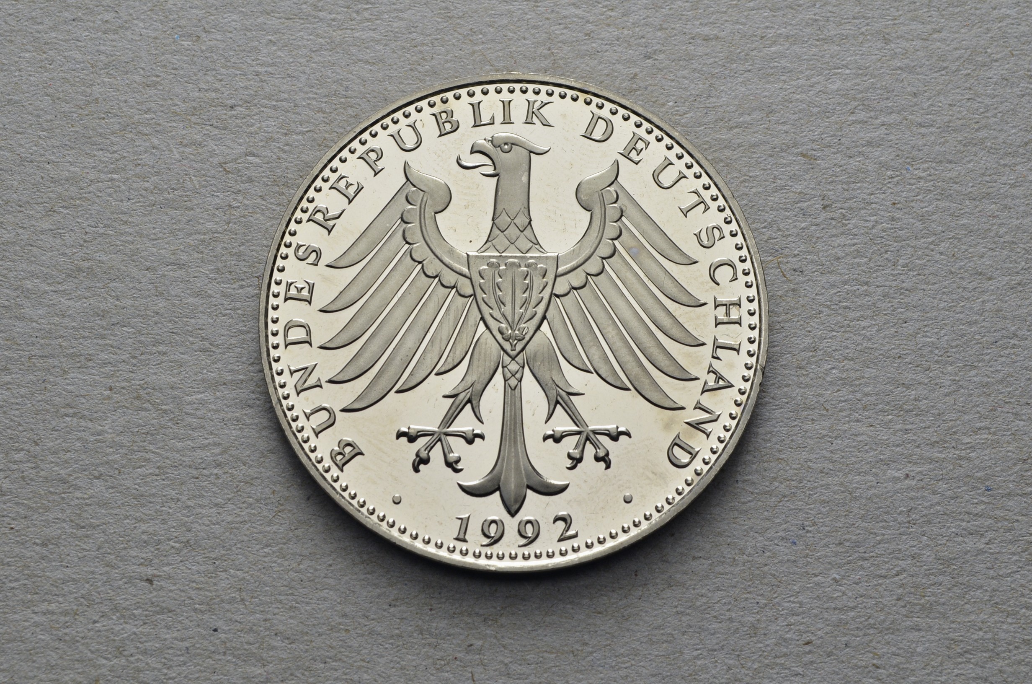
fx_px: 2360
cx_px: 516
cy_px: 342
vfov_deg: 16.5
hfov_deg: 24.7
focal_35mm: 82
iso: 400
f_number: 14
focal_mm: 55
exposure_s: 1/250
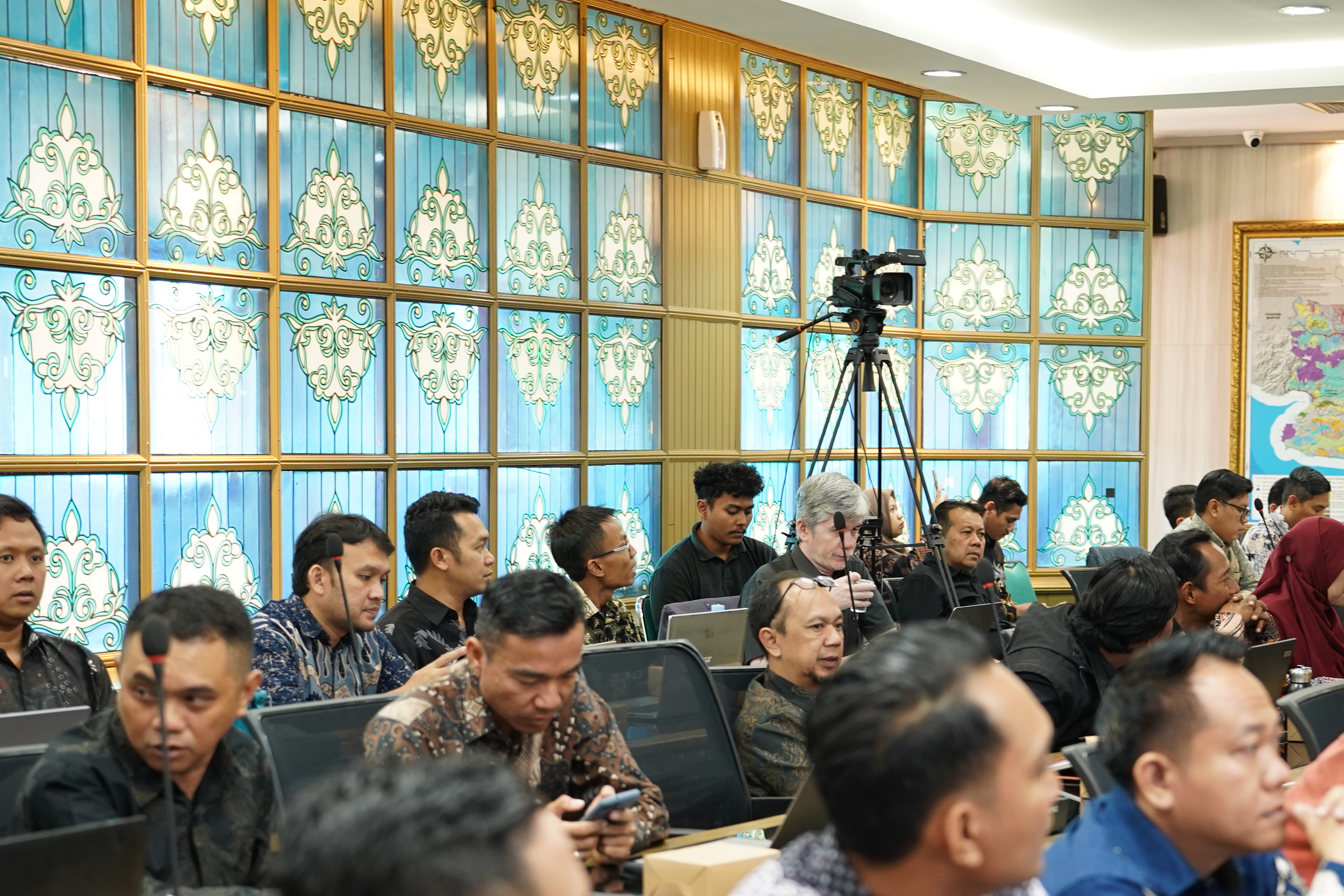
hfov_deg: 28.4
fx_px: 2651
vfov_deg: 19.1
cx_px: 828
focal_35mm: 71
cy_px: 577
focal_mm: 40
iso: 1000
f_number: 2.8
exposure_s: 1/100
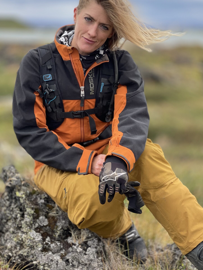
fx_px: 665
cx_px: 108
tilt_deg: -8.6
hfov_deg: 17.4
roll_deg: -0.8
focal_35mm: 85
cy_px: 135
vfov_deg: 23.0
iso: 25
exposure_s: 1/162
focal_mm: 7.5
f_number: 2.2
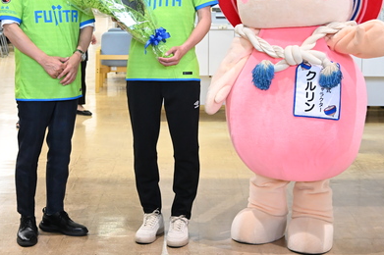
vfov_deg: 17.6
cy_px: 61
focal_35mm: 77
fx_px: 821
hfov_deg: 26.3
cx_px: 162
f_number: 5
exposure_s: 1/400
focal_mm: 47
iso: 6400
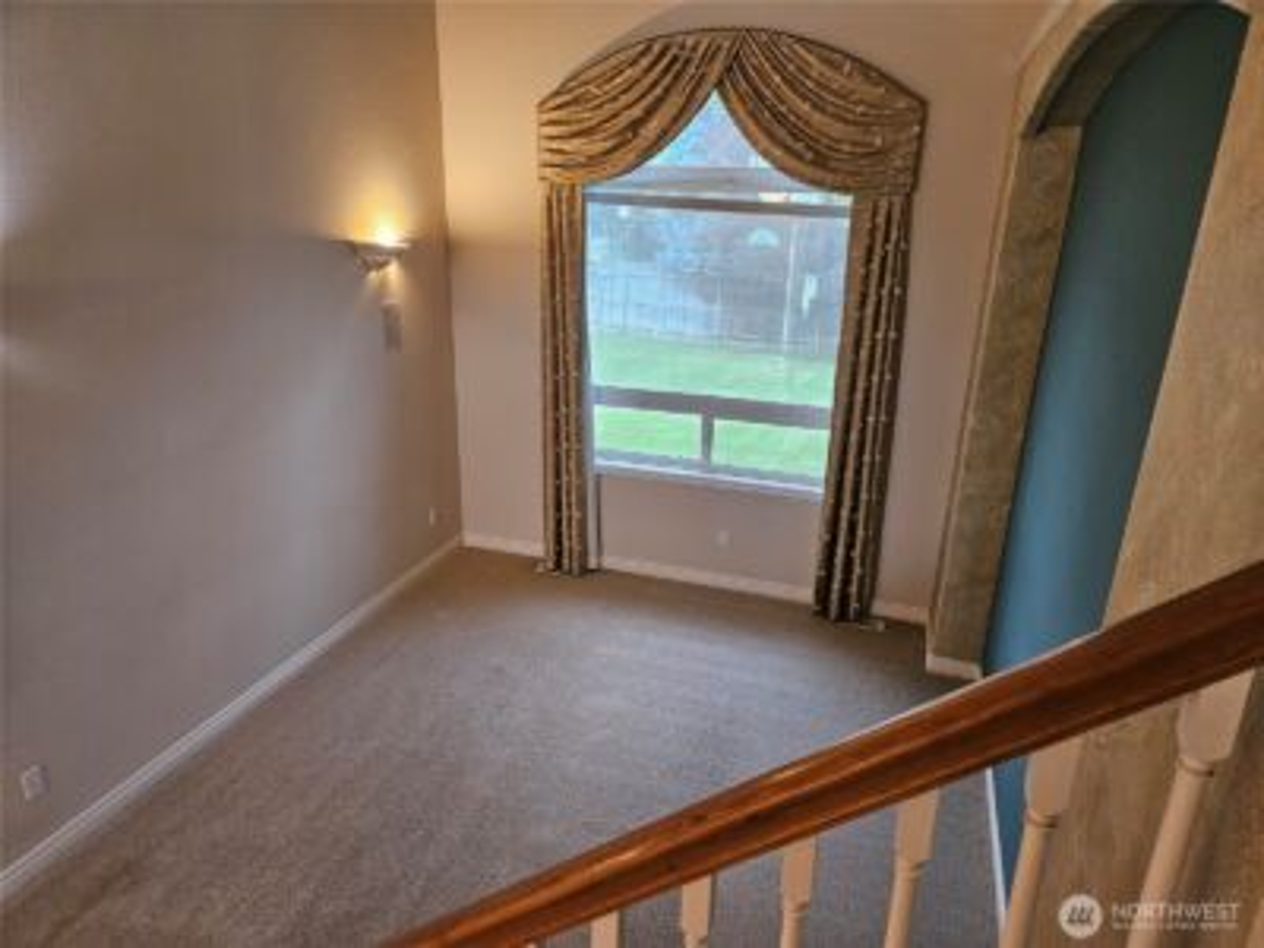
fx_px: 840
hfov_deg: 73.9
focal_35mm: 23
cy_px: 474
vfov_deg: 58.9
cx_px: 632
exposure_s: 1/120
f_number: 1.8
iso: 400
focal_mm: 5.4
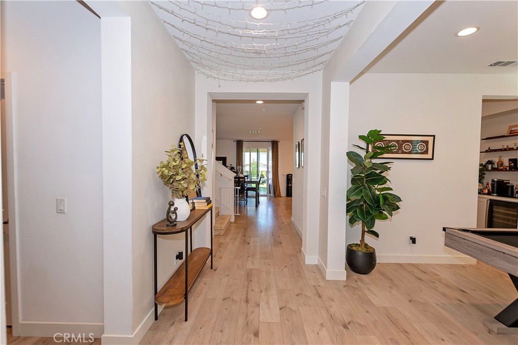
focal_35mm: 15
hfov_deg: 100.4
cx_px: 259
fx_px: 216
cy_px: 172
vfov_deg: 77.3
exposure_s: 1/250
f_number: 5
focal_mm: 10
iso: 400
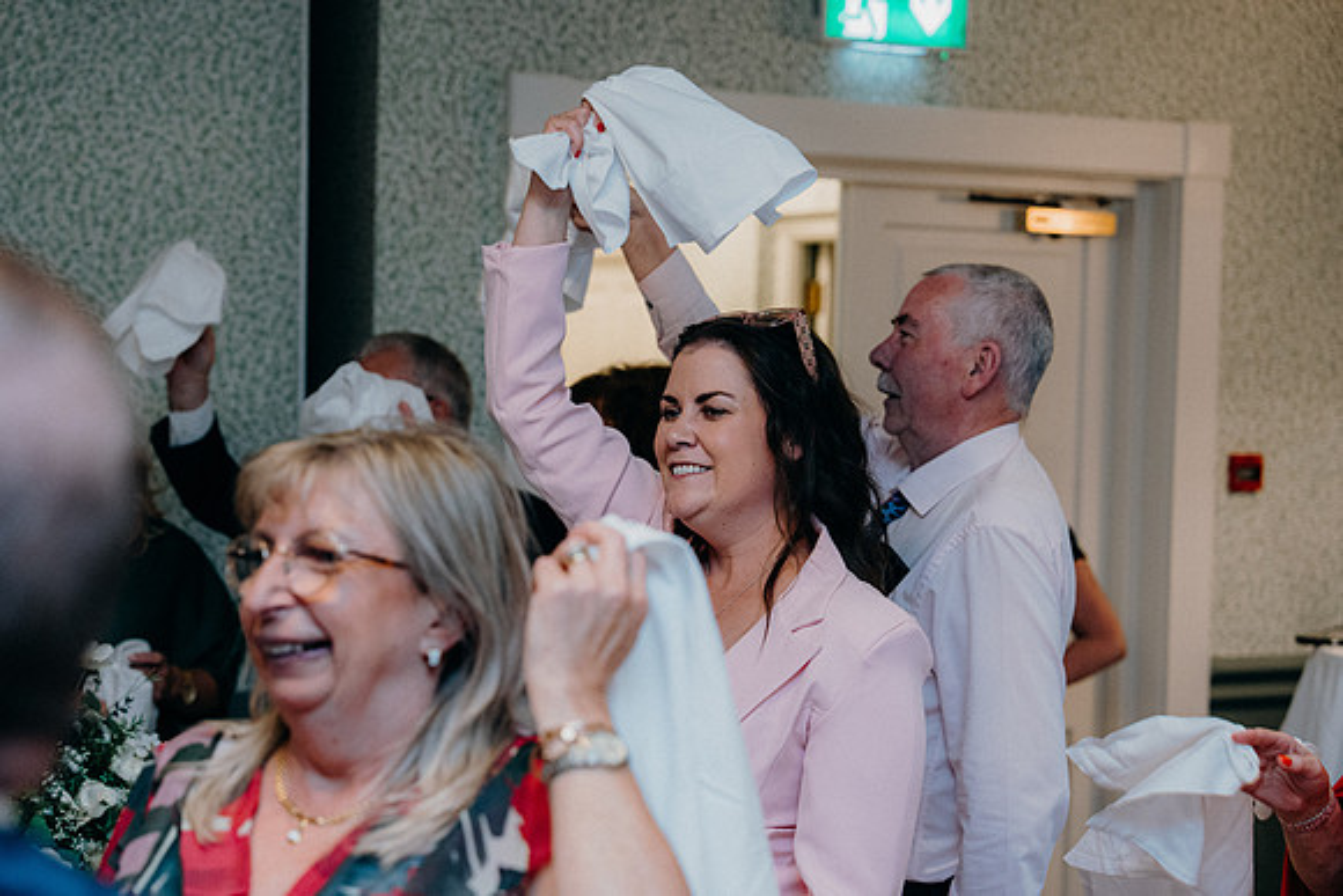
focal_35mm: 70
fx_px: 2612
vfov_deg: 19.5
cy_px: 448
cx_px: 672
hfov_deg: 28.8
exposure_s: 1/160
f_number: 3.5
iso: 2500
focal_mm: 70
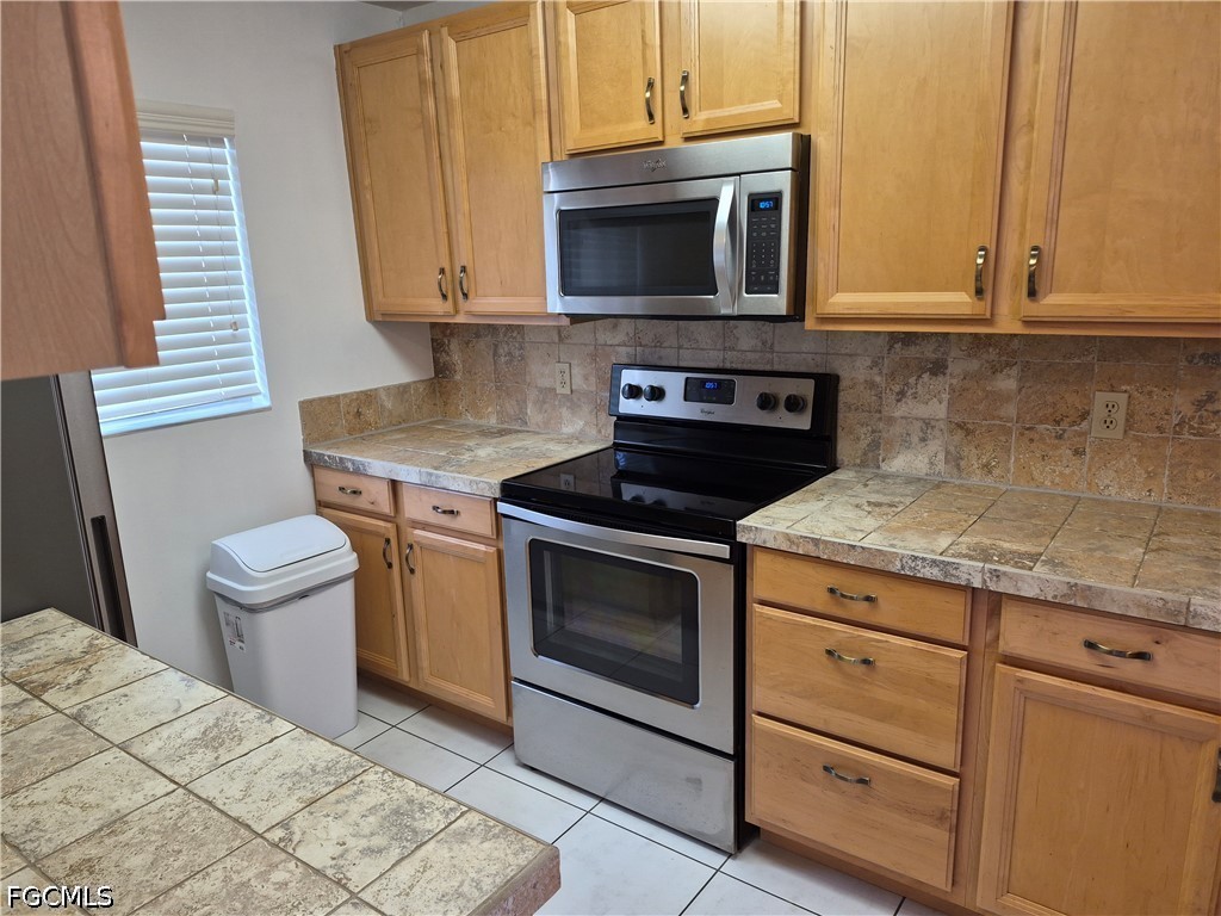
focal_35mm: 23
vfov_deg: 58.9
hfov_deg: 73.9
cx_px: 610
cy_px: 458
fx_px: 811
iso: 250
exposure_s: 1/120
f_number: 1.8
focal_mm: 5.4
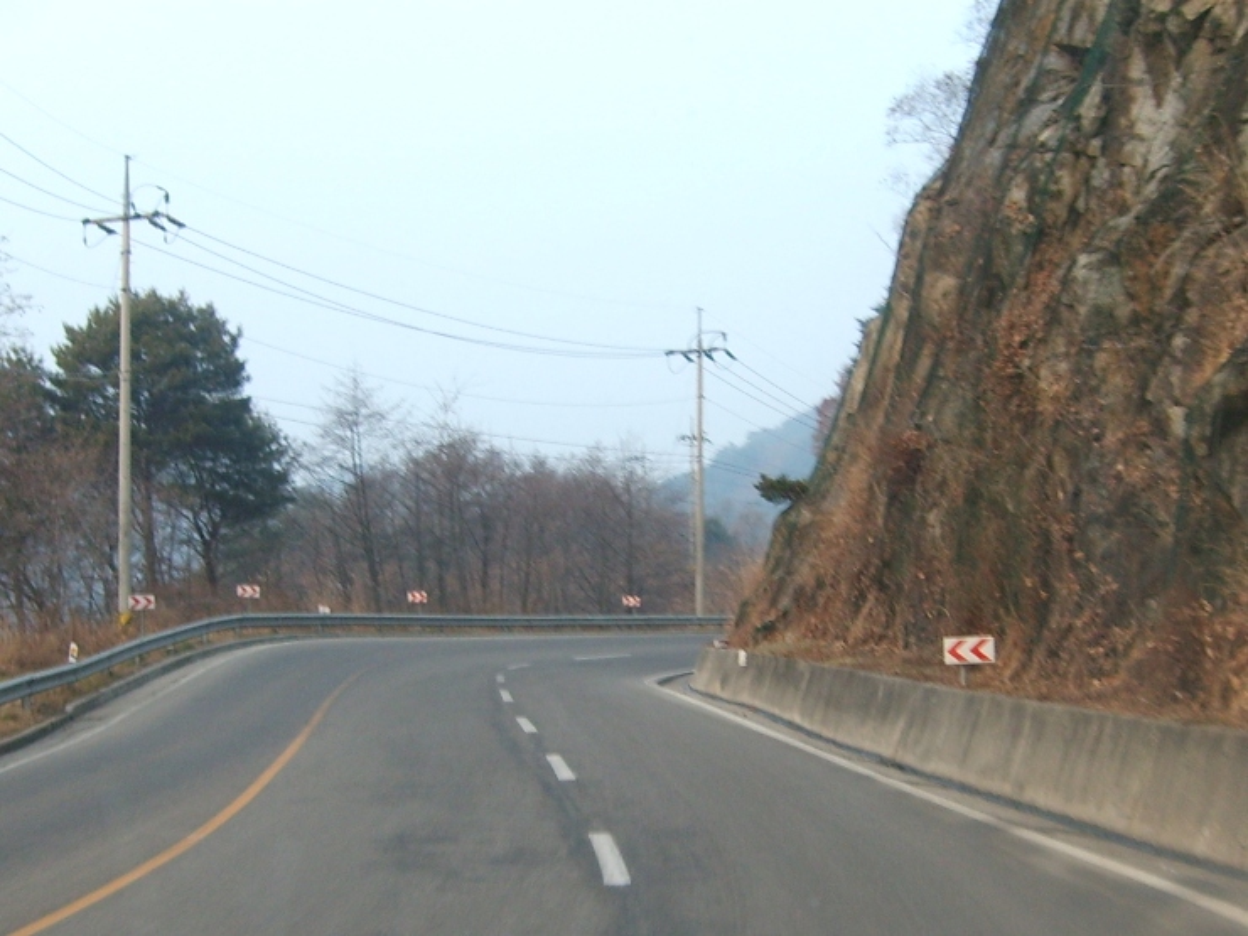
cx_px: 624
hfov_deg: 52.6
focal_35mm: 35
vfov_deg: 40.7
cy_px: 468
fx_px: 1262
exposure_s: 1/60
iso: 50
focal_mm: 5.8
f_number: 2.8
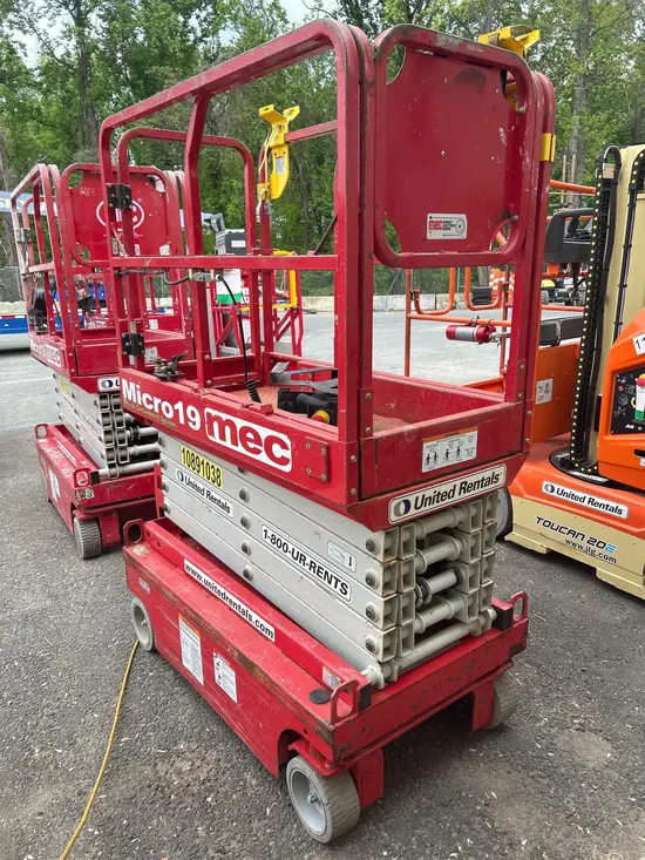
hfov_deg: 53.1
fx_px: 646
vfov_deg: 67.3
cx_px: 322
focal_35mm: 26
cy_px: 430
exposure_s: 1/1089
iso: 50
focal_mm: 5.7
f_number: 1.5
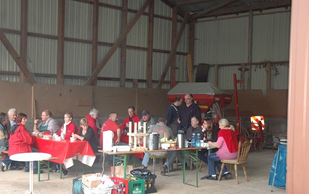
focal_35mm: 58
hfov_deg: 35.3
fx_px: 485
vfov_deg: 22.6
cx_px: 146
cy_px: 105
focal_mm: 35
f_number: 4.2
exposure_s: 1/60
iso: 720
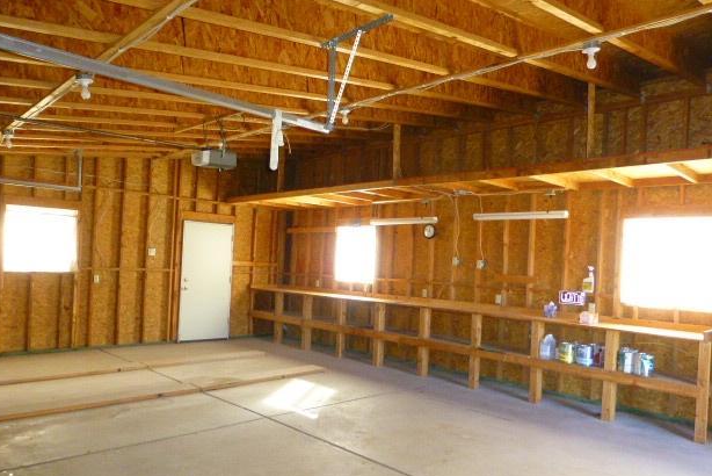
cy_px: 260
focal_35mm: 26
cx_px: 361
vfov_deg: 49.5
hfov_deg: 69.4
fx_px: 514
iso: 800
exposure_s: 1/100
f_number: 3.3
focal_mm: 4.3
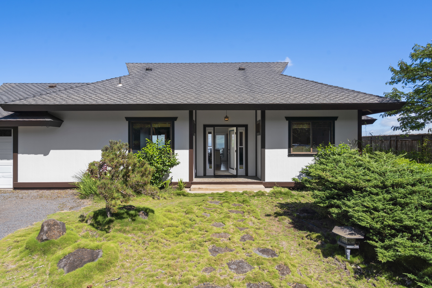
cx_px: 216
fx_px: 228
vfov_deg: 64.6
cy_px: 144
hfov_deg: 86.9
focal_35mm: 19
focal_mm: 19
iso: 100
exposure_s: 1/250
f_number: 8
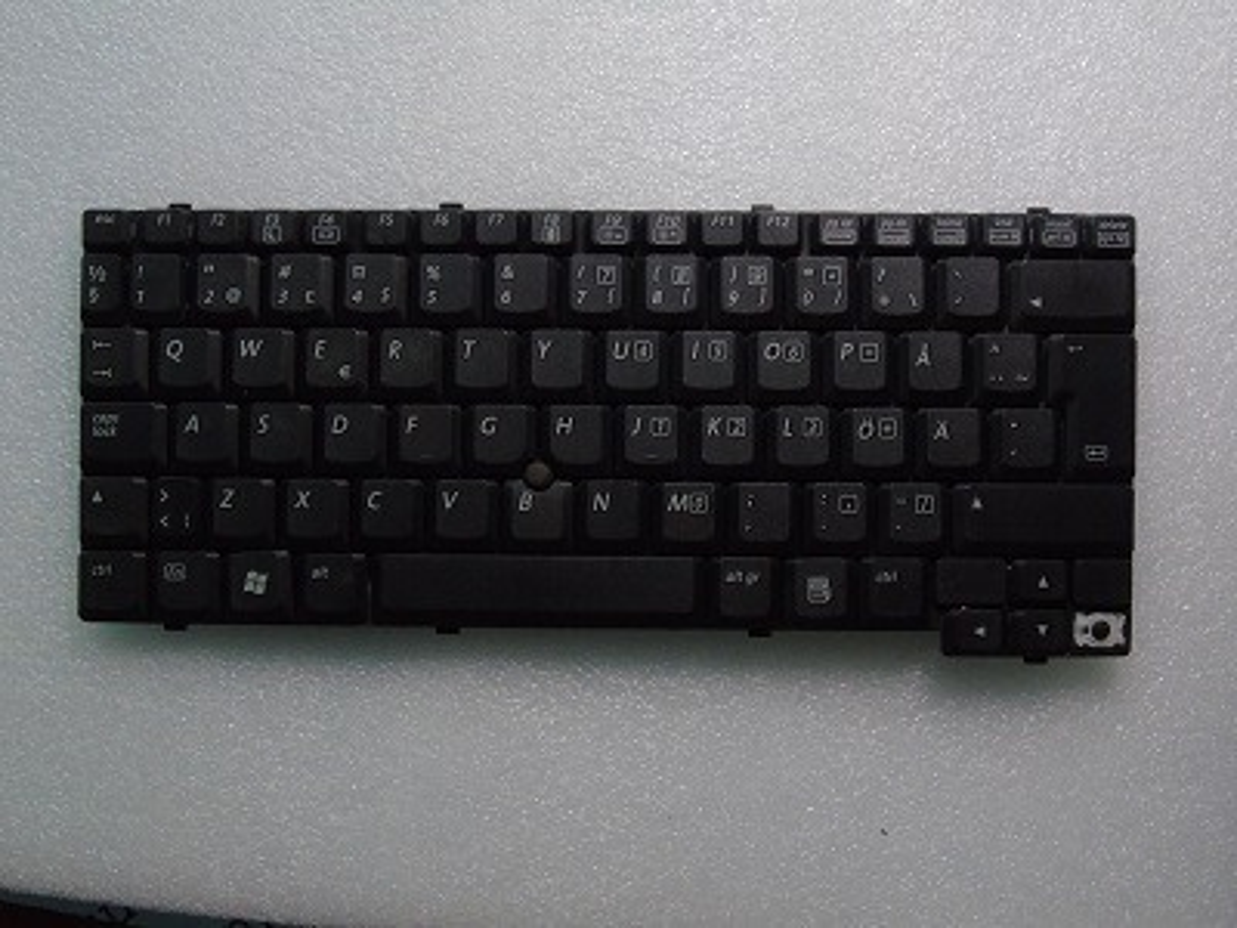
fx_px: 1036
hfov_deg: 61.7
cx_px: 618
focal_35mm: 29
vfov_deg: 48.2
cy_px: 464
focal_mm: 5.2
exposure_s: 1/50
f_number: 6.4
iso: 400
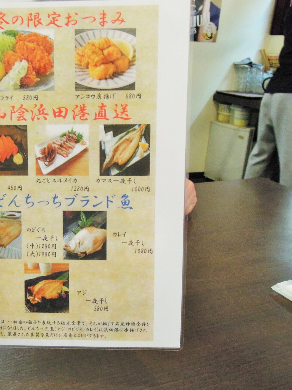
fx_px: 371
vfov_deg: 55.3
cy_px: 195
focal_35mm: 33
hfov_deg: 41.3
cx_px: 64
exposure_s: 1/30
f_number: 2.8
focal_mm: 4.3
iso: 360
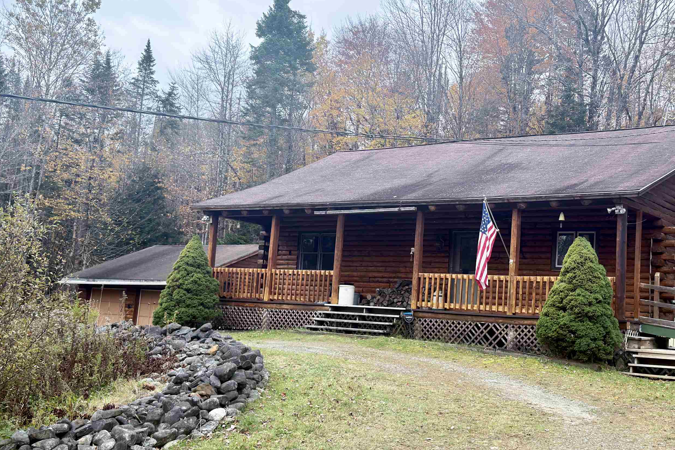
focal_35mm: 45
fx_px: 844
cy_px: 225
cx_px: 401
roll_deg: -3.2
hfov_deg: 43.4
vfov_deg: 29.9
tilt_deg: +7.0
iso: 64
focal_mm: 6.76
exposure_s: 1/186
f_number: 1.78
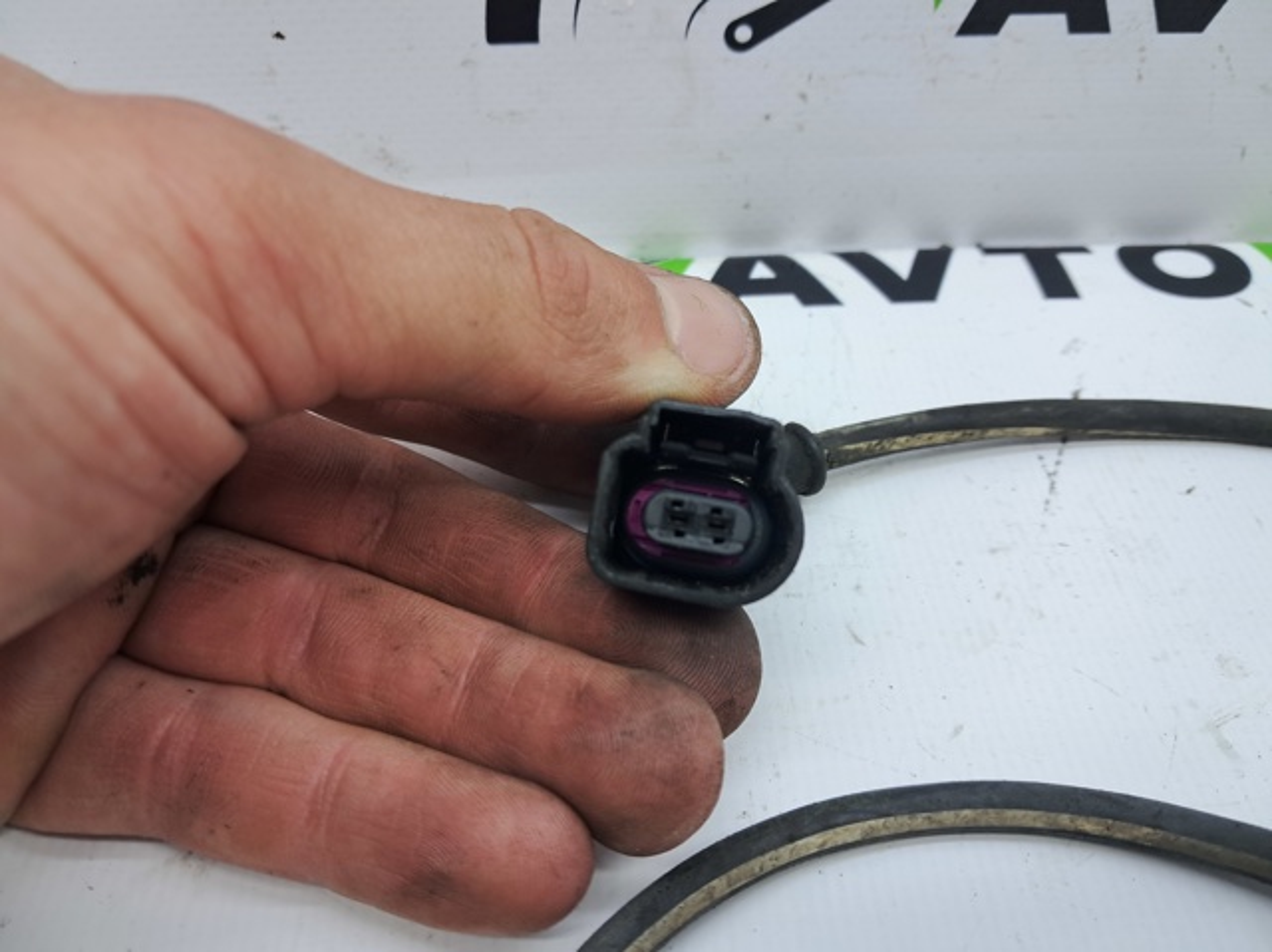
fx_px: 991
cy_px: 476
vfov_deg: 51.3
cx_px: 636
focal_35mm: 27
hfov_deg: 65.4
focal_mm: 4
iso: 50
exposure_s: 1/60
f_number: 1.8
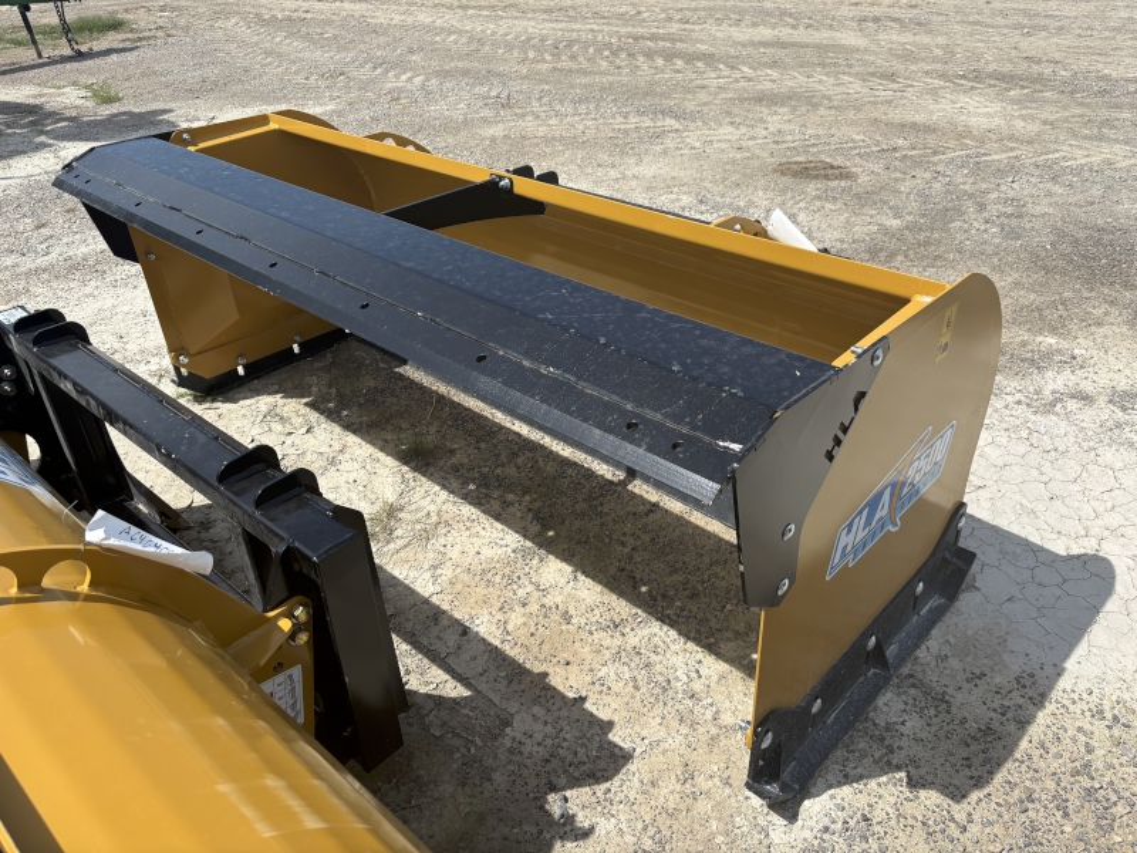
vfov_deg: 53.1
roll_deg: +1.3
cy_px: 426
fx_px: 854
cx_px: 568
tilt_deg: -32.4
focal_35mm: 26
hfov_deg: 67.3
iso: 50
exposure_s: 1/2710
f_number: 1.6
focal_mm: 5.96
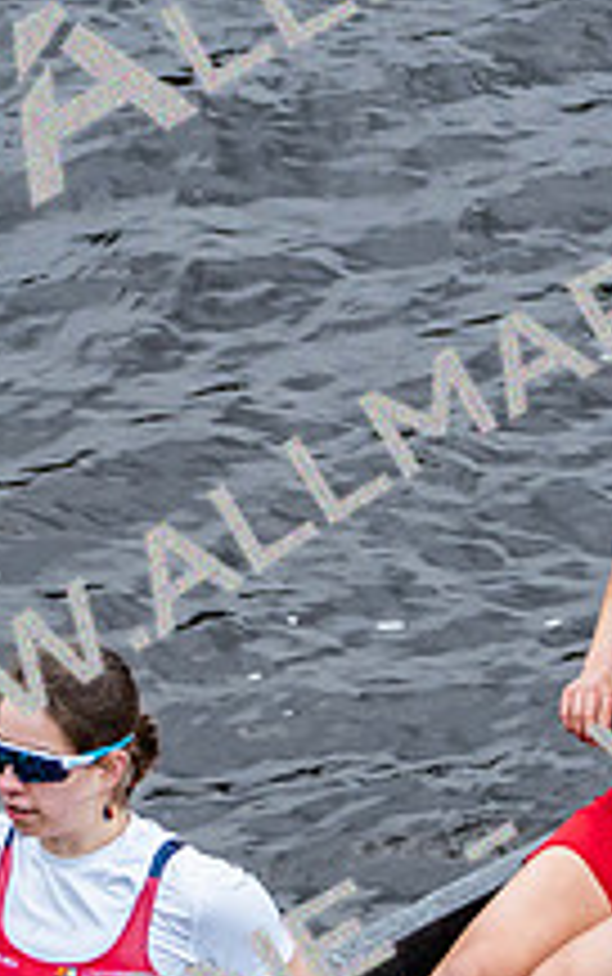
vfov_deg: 2.5
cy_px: 866
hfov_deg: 1.5
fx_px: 22638
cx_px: 261
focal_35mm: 850
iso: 2000
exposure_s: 1/1250
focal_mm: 312
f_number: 6.3
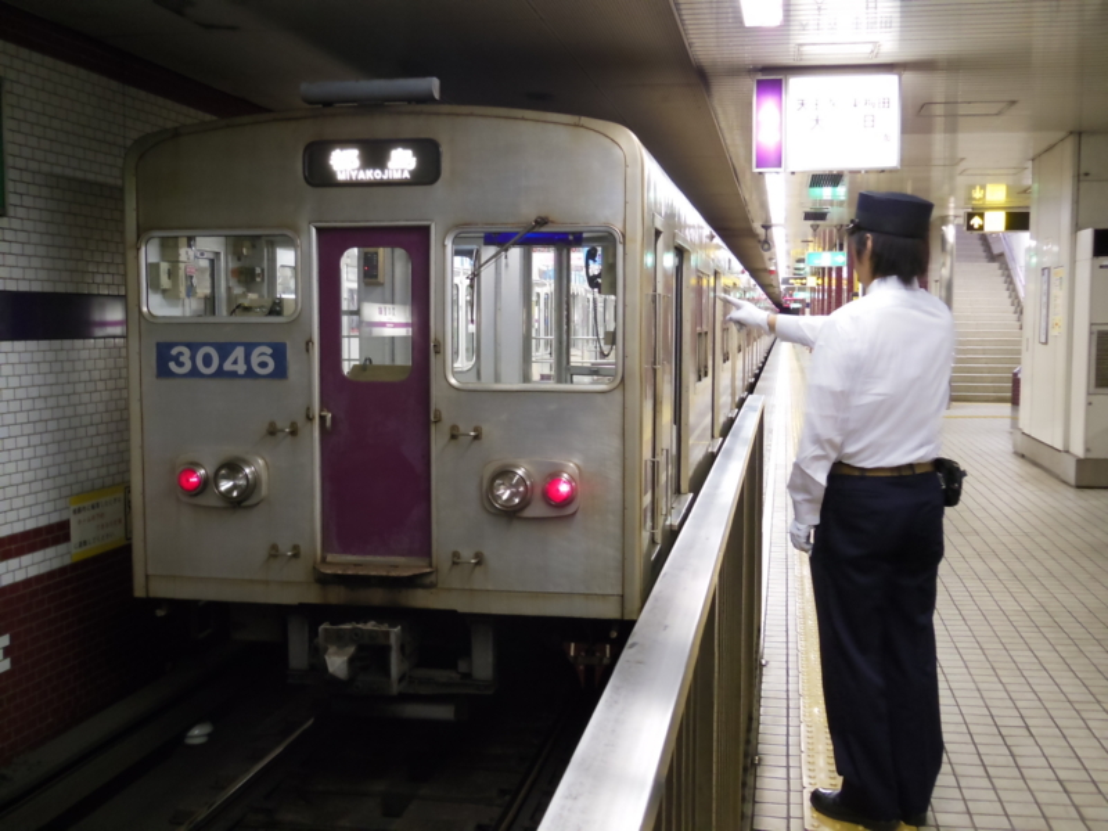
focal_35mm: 39
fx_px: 1248
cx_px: 554
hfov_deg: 47.9
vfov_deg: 36.8
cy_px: 416
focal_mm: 6.9
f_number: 4.1
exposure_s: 1/15
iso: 640
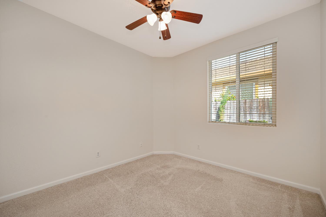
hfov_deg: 104.3
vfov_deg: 81.1
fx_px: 127
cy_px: 108
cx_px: 163
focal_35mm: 14
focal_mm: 14
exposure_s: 1/125
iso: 500
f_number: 5.6
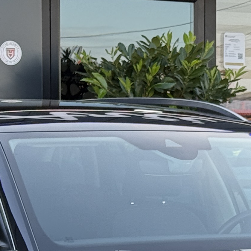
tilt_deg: -4.1
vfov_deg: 8.5
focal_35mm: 204
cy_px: 292
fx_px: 1674
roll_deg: -0.3
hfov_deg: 8.6
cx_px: 204
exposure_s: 1/285
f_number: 1.78
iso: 64
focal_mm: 6.76
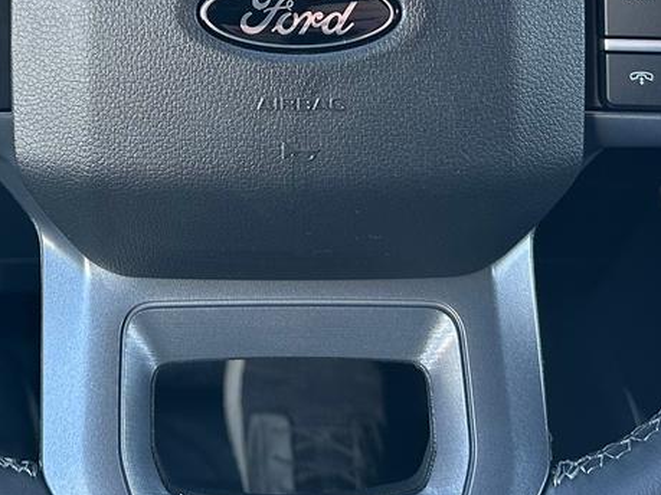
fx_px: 1279
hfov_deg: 28.6
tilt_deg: -24.3
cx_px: 183
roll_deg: +0.1
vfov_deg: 20.4
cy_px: -111
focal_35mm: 67
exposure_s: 1/121
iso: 125
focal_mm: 6.86
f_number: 1.78
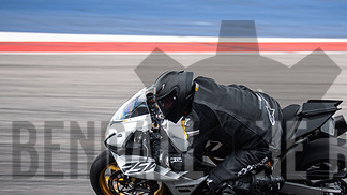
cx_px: 238
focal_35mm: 349
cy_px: 152
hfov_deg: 6.2
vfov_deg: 3.5
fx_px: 3210
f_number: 3.2
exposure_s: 1/250
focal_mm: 124.3
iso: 160
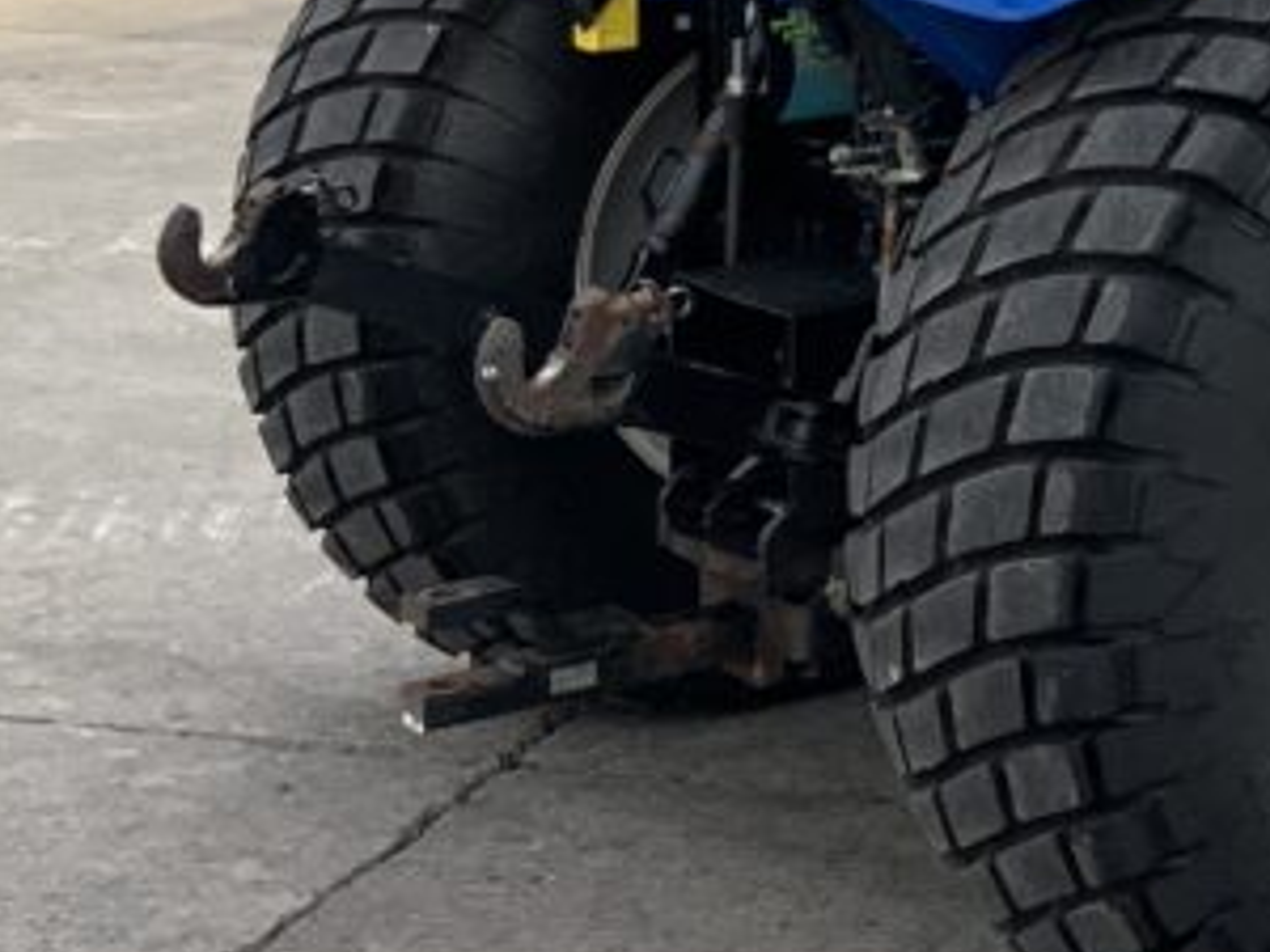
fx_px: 3632
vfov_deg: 14.5
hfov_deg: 18.1
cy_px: -135
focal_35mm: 99
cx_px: 1774
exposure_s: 1/1412
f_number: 1.8
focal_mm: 3
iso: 16
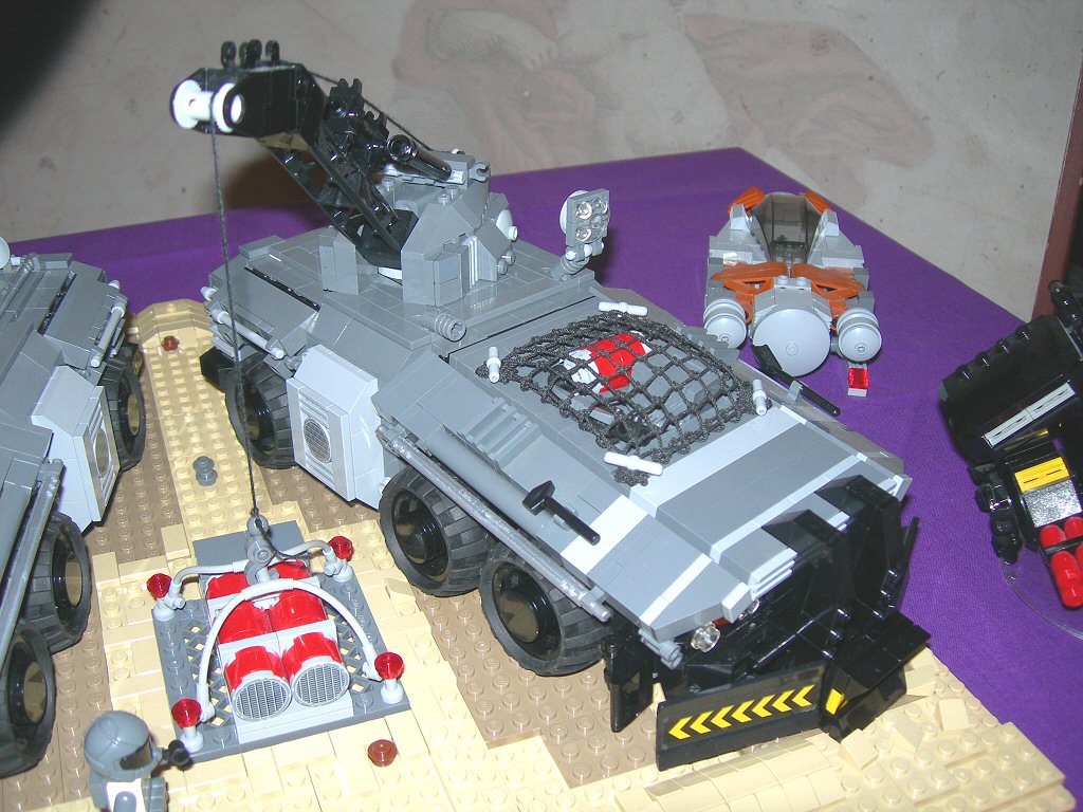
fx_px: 1189
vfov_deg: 37.7
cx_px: 542
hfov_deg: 49.0
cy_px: 406
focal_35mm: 38
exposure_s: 1/60.1
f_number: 2.8
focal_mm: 7.8
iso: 50
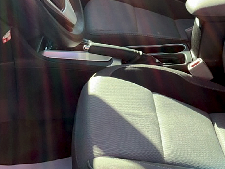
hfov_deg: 30.3
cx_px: 186
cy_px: 26
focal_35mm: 62
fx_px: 403
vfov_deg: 23.2
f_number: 1.8
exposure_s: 1/217
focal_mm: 3
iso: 20
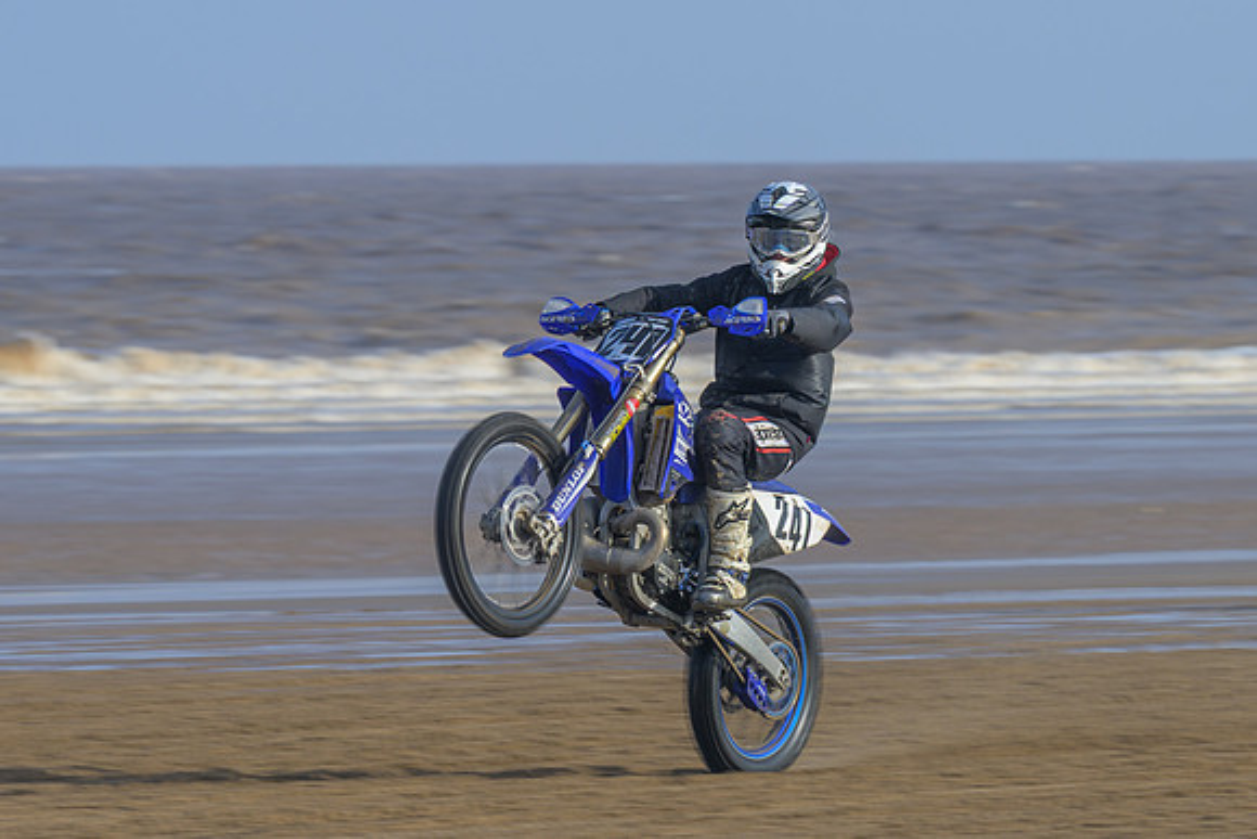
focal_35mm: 415
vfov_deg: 3.3
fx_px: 14479
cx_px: 563
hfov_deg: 5.0
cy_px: 502
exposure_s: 1/160
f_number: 8
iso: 90
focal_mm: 200
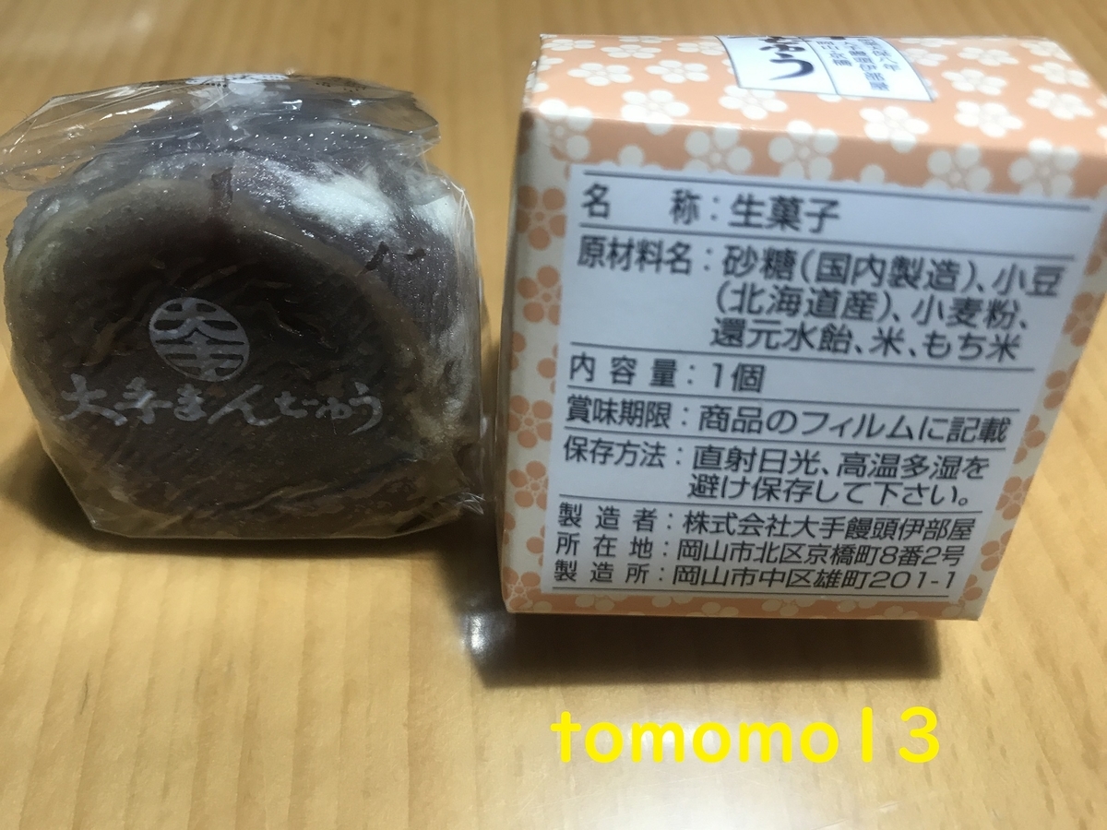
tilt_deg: -49.0
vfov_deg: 49.7
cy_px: 415
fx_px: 895
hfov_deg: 63.4
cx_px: 554
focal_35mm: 28
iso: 32
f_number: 1.8
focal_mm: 3.99
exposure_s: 1/33
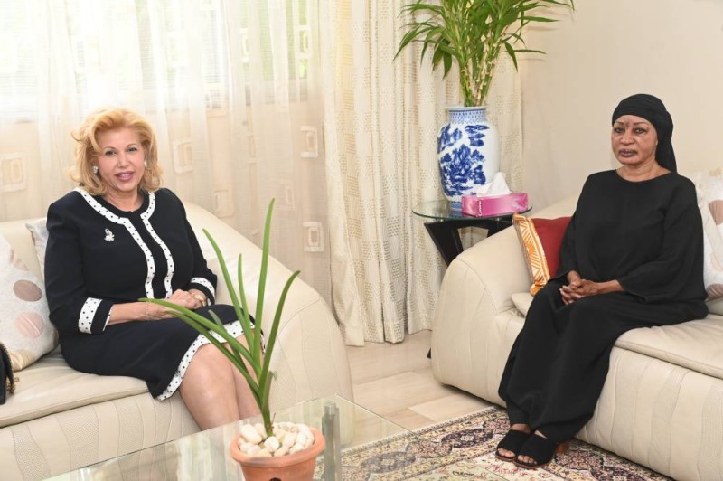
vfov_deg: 24.6
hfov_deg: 36.3
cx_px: 362
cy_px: 240
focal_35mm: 55
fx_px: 1104
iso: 3200
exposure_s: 1/125
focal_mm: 55
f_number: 7.1
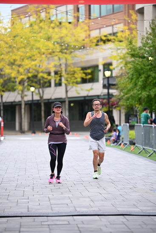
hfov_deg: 11.0
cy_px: 116
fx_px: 812
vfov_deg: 16.4
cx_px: 78
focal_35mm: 125
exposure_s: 1/2000
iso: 640
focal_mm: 125
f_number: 2.8
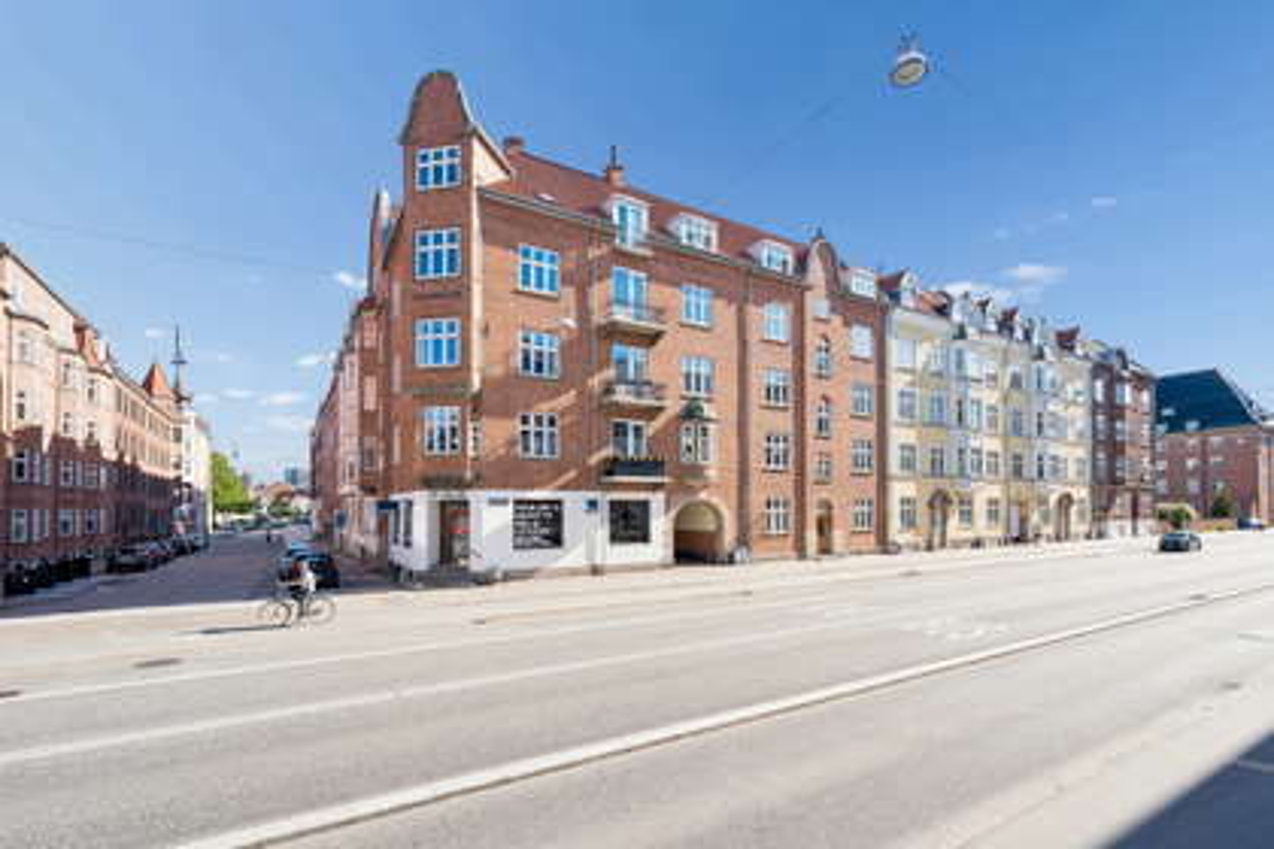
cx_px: 637
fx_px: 602
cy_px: 424
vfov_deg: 70.4
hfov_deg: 93.3
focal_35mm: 17
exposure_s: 1/160
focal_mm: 17
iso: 100
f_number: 6.3
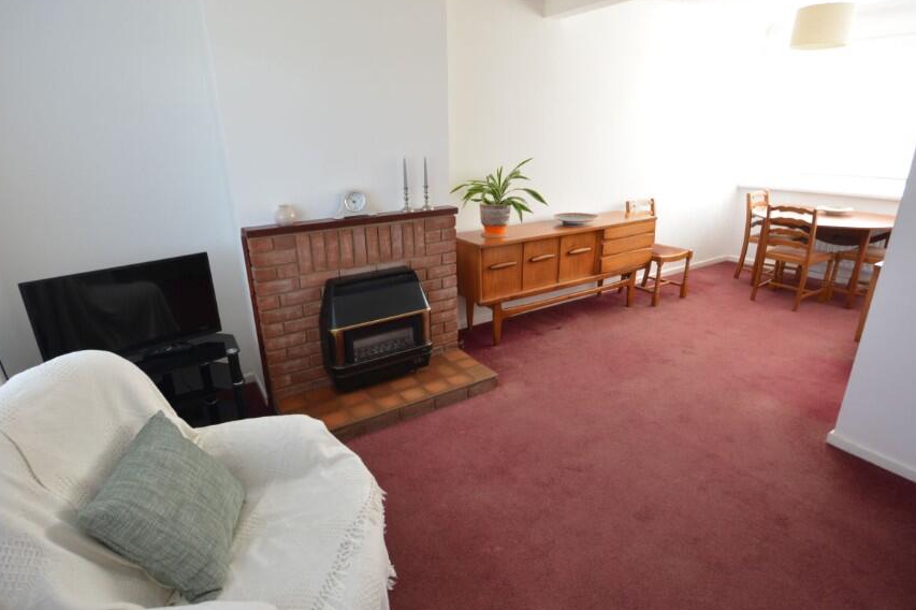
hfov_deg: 90.0
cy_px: 302
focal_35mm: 18
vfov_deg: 67.3
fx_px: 458
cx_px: 456
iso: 400
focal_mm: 10
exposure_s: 1/20
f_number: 8
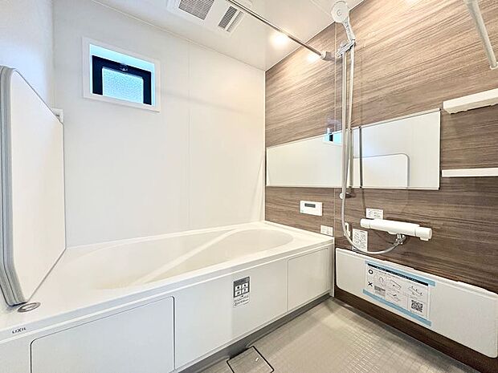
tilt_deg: -1.3
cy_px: 186
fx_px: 201
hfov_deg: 102.1
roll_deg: +0.6
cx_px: 249
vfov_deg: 85.7
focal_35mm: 14
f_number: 2.2
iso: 160
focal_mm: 2.22
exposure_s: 1/50
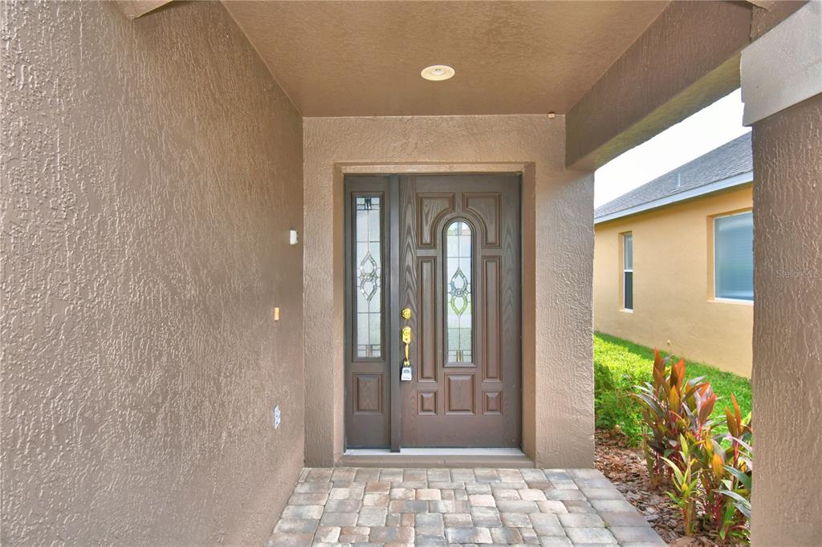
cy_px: 274
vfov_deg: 59.5
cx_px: 411
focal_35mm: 21
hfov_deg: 81.2
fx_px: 479
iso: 100
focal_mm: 14
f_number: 5
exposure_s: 1/80
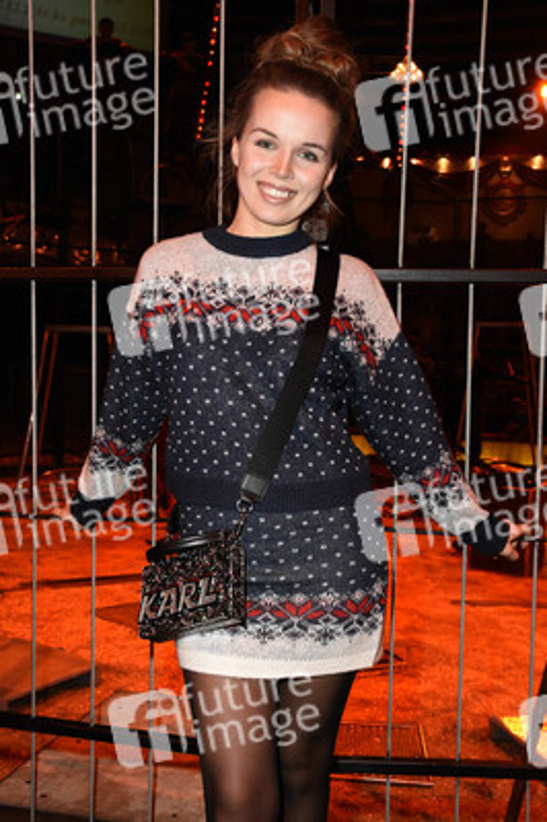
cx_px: 274
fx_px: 925
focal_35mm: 40
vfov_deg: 48.0
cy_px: 411
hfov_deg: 33.0
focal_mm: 27
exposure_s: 1/100
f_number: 6.3
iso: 2000
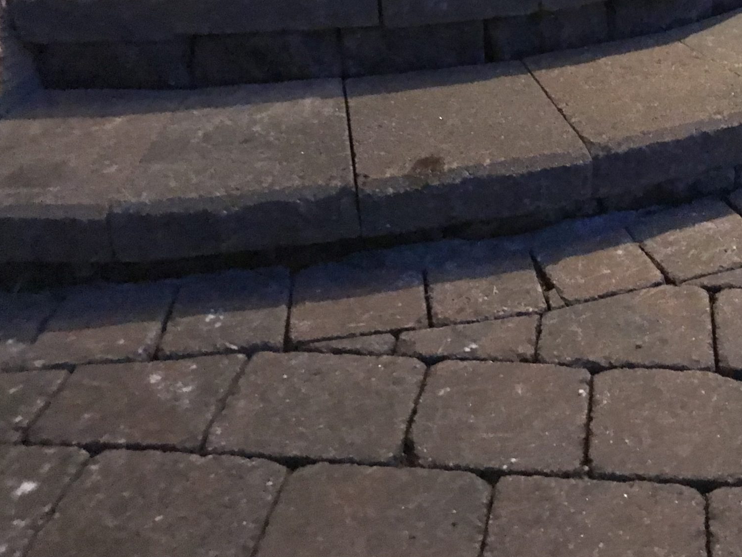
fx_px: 1029
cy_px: 94
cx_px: 571
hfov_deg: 38.5
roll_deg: +0.1
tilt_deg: -24.7
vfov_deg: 29.4
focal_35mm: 48
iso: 320
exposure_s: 1/4
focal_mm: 3.99
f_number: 1.8
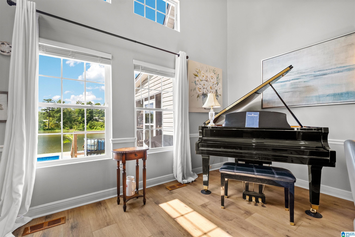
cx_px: 178
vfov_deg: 77.3
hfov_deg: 100.4
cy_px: 118
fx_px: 148
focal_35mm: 15
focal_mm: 10
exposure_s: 1/8
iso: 640
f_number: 7.1
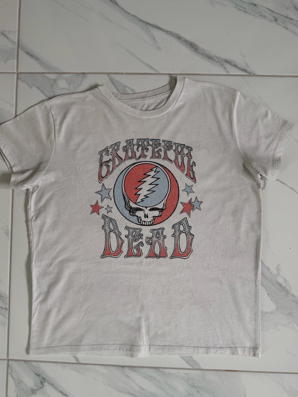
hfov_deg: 51.4
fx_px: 310
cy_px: 206
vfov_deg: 65.3
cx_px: 143
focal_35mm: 27
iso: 160
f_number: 1.78
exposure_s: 1/121
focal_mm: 6.76
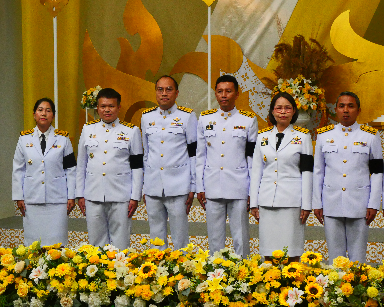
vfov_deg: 19.9
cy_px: 154
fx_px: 875
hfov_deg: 24.7
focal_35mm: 77
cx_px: 187
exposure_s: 1/320
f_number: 8
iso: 3200
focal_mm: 33
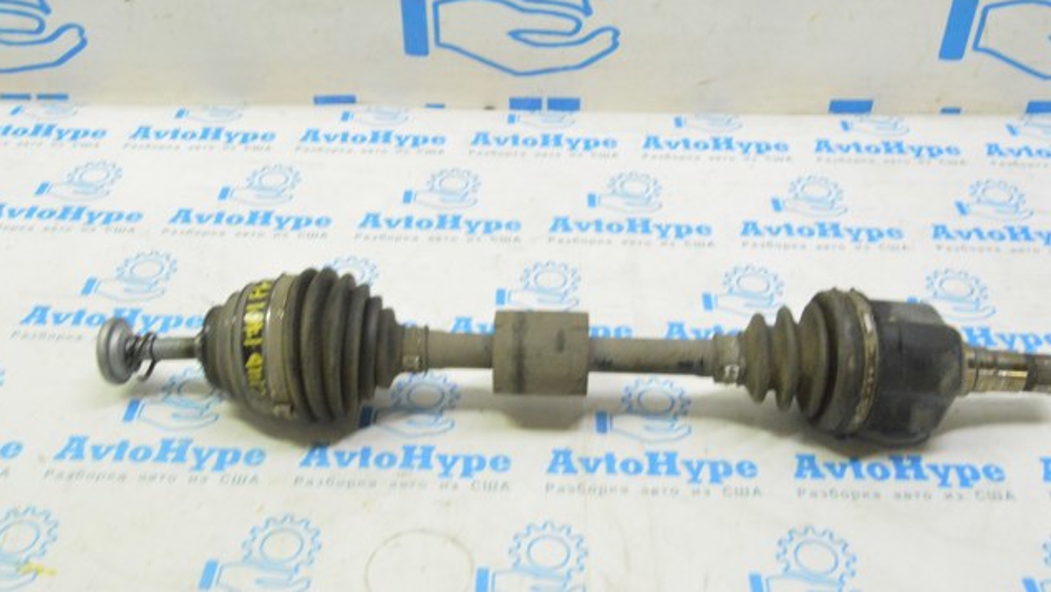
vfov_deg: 31.1
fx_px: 1059
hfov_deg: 52.8
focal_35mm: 38
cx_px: 522
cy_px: 241
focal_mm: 24
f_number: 20
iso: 6400
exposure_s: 1/20
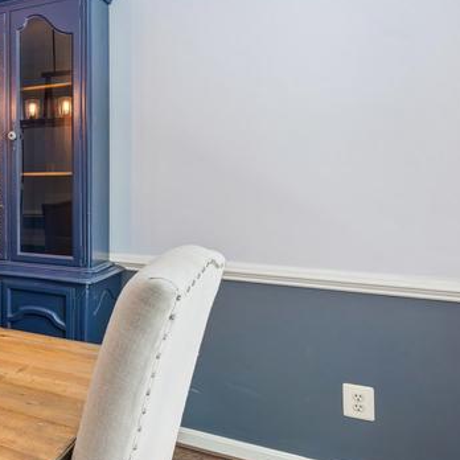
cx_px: -124
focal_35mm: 35
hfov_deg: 34.7
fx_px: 526
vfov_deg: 46.7
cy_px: 169
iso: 100
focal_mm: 14
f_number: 9
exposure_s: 1/2
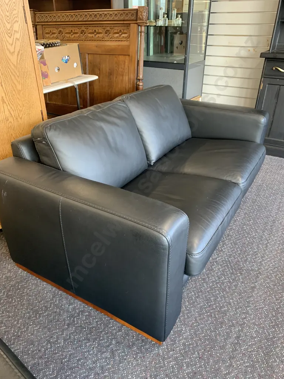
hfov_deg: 53.1
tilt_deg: -29.9
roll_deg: +0.8
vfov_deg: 67.3
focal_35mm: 26
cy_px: 190
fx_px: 284
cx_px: 142
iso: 125
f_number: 1.8
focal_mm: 4.25
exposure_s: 1/50
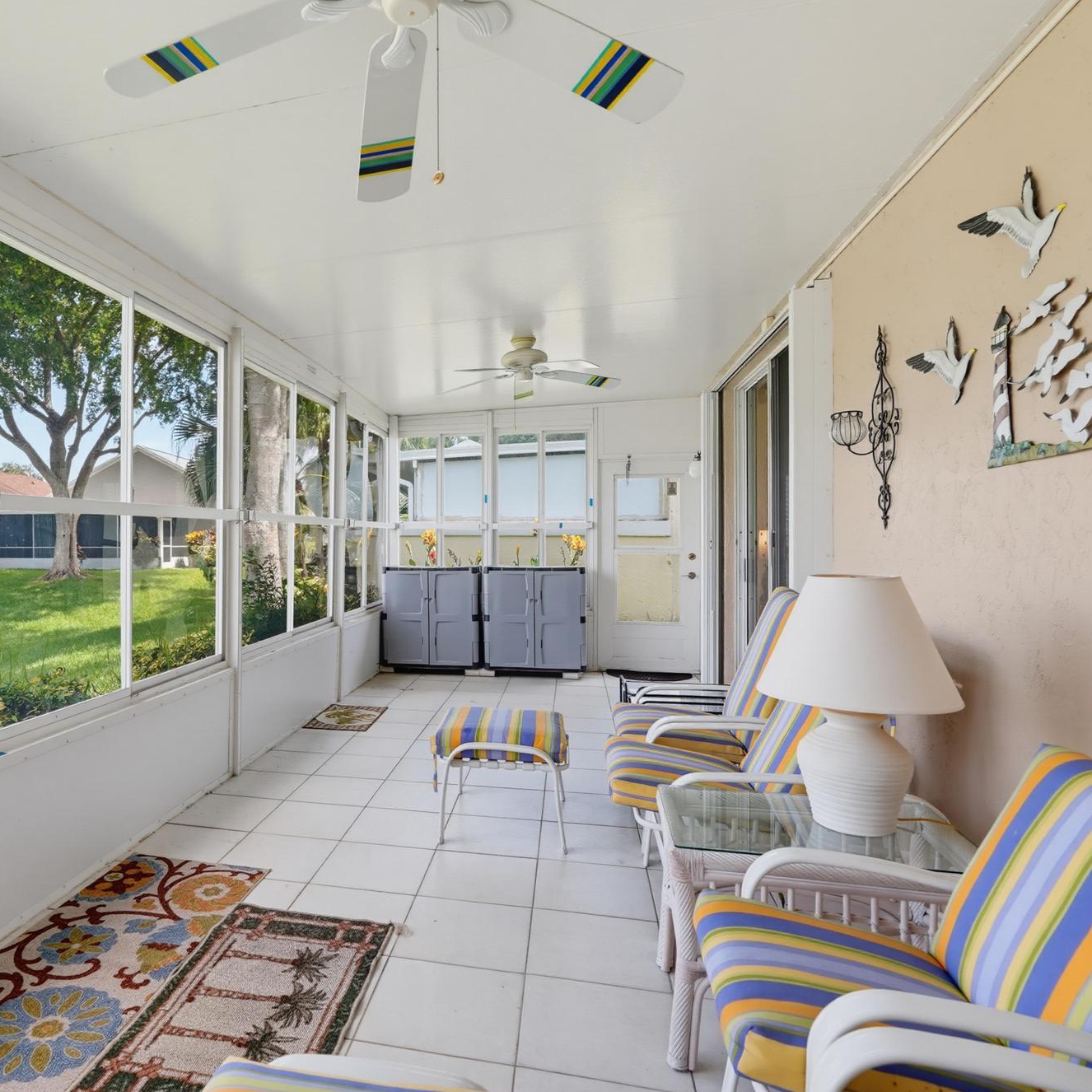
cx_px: 366
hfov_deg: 70.1
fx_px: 749
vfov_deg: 72.1
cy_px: 551
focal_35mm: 21
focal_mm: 16
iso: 800
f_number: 5
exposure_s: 1/100
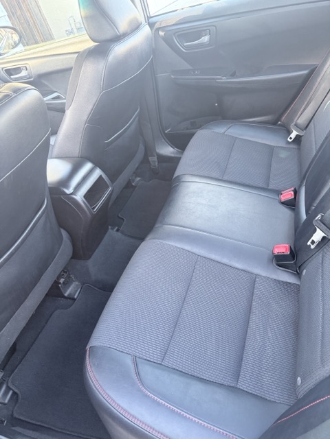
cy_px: 220
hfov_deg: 53.1
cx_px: 165
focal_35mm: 26
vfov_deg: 67.3
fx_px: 330
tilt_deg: -34.5
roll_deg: +20.7
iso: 200
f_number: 1.6
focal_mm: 5.96
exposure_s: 1/60
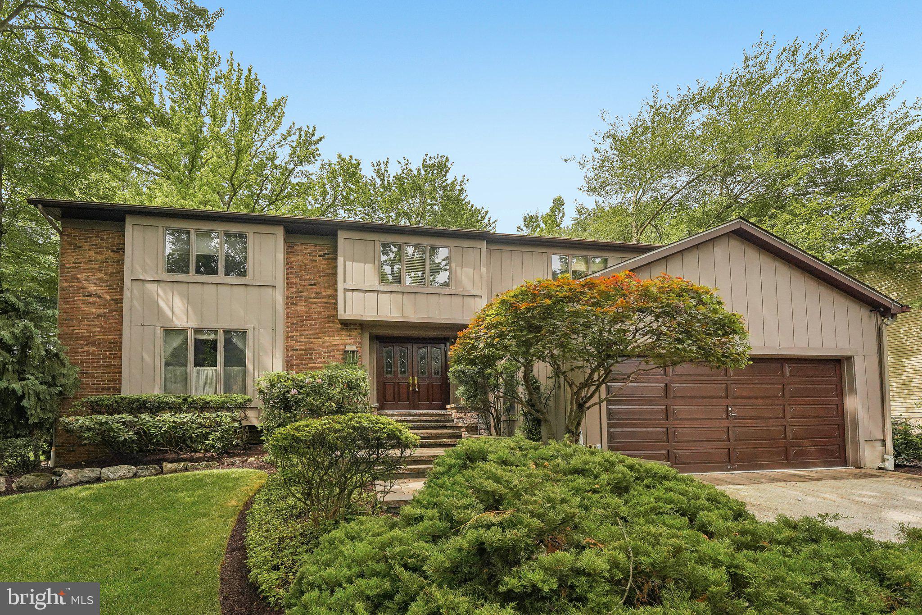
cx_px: 461
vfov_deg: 81.2
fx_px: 359
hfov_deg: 104.3
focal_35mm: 14
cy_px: 308
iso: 1250
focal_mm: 14
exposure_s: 1/2500
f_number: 8
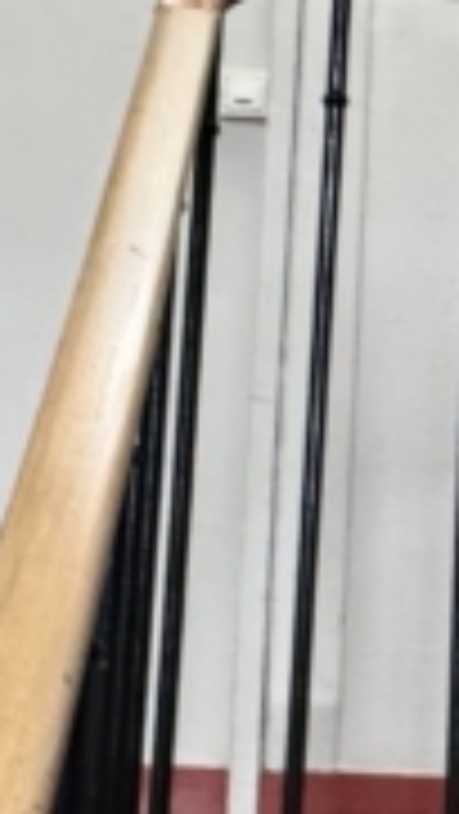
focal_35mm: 87
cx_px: 454
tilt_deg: +12.7
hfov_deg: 13.7
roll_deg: -2.1
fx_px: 1880
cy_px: 295
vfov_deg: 24.4
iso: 320
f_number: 2.2
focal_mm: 2.22
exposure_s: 1/64
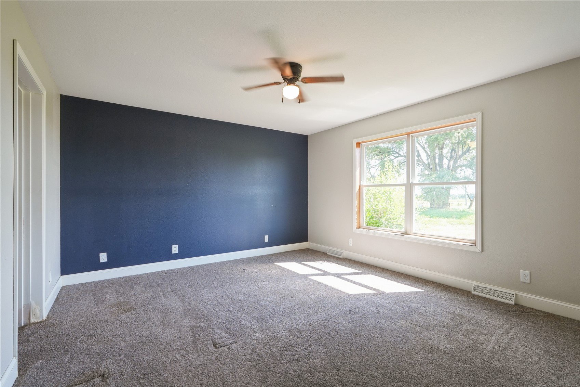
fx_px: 258
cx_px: 290
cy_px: 194
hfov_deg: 96.7
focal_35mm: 16
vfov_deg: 73.7
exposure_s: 1/40
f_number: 10
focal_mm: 16
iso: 400
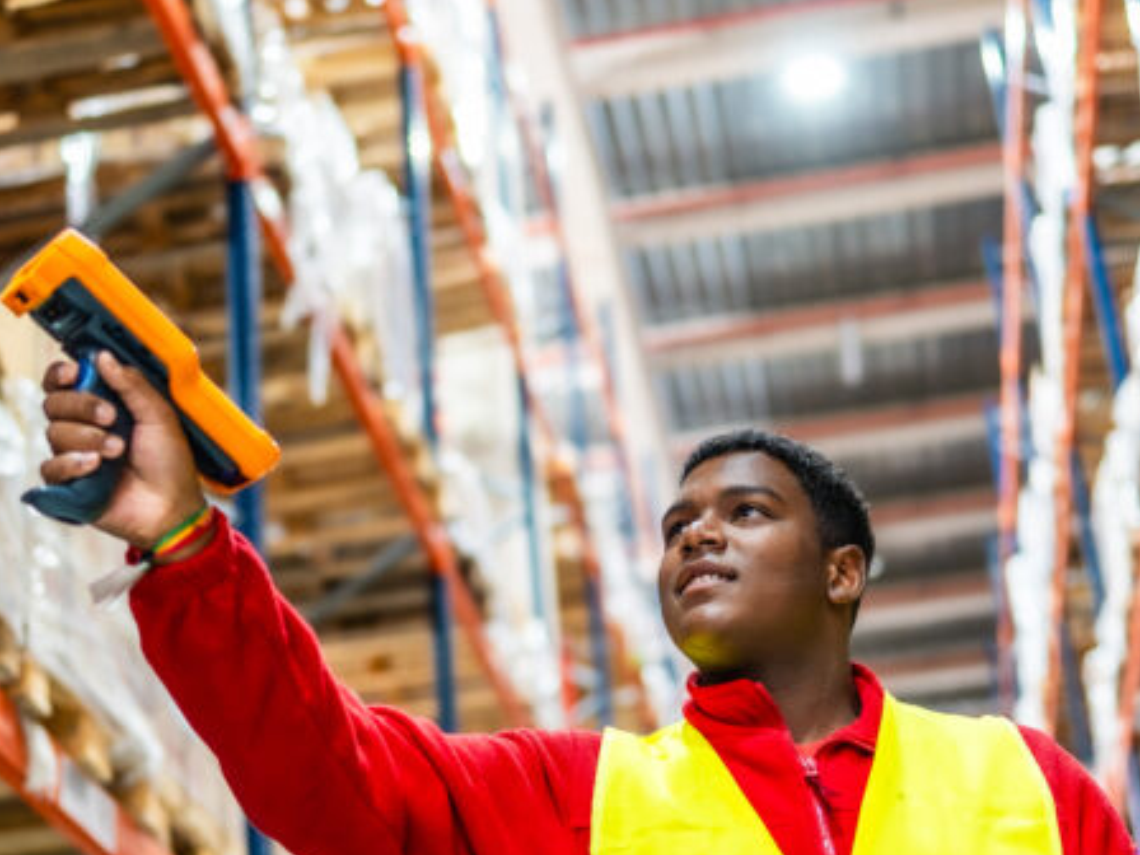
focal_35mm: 77
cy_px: 515
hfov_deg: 25.3
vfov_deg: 19.1
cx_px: 529
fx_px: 2536
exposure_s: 1/250
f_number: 1.4
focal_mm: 35
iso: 1000
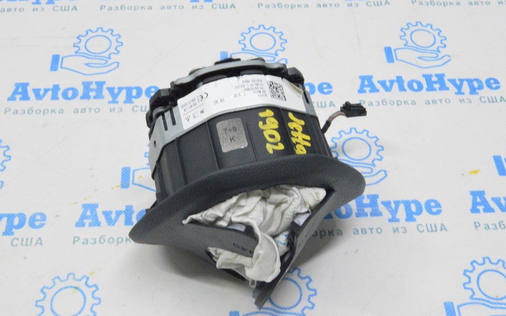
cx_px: 253
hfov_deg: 42.2
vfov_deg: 27.1
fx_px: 655
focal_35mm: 48
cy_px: 155
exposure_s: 1/20
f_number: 20
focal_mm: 31
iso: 6400
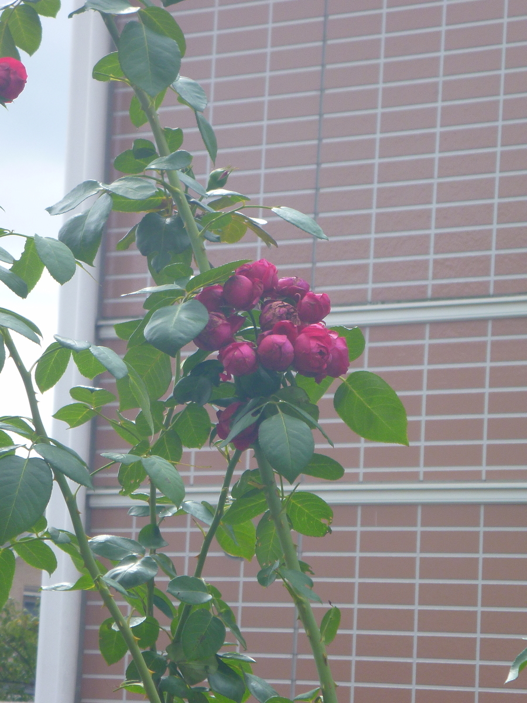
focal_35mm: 166
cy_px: 352
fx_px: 3370
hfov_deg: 8.9
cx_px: 264
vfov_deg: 11.9
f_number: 5.9
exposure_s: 1/125
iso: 100
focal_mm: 22.8
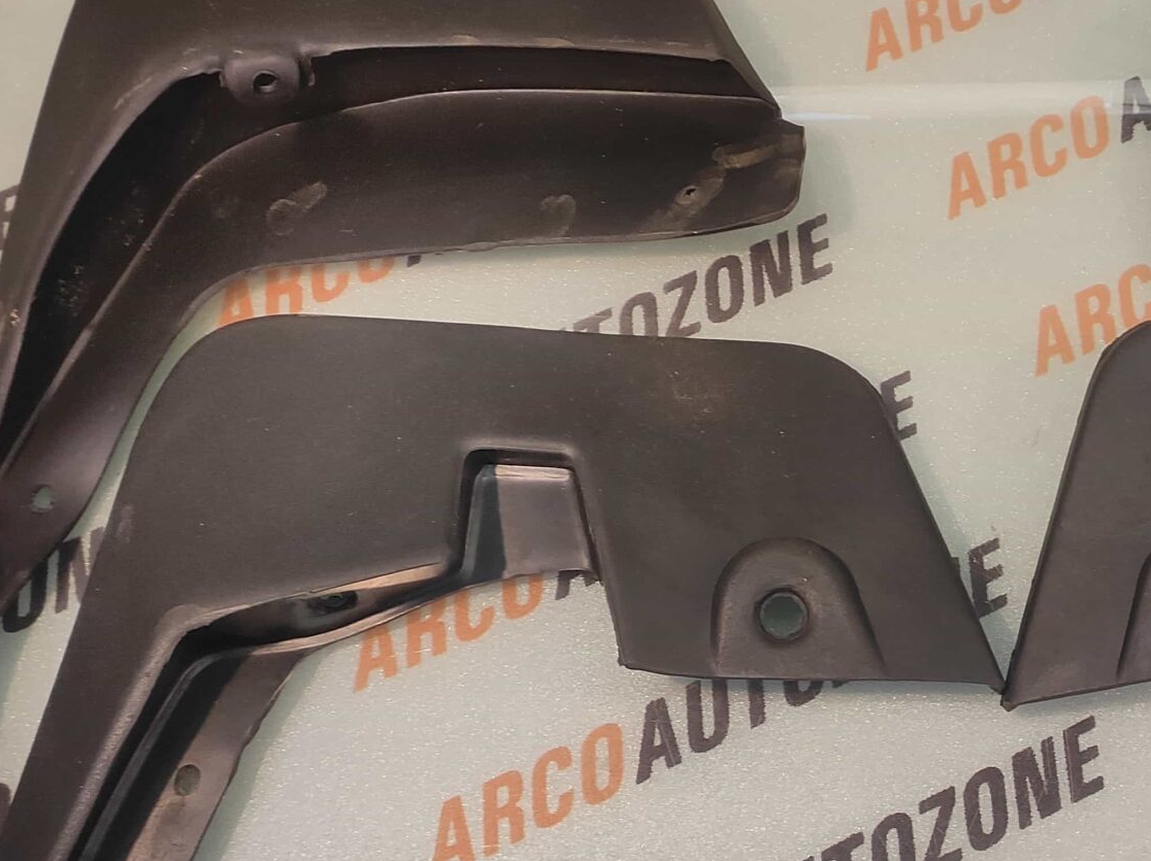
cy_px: 567
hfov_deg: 44.4
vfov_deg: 36.4
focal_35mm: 39
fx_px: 1296
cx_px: 995
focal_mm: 4.74
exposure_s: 1/33
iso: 105
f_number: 1.79
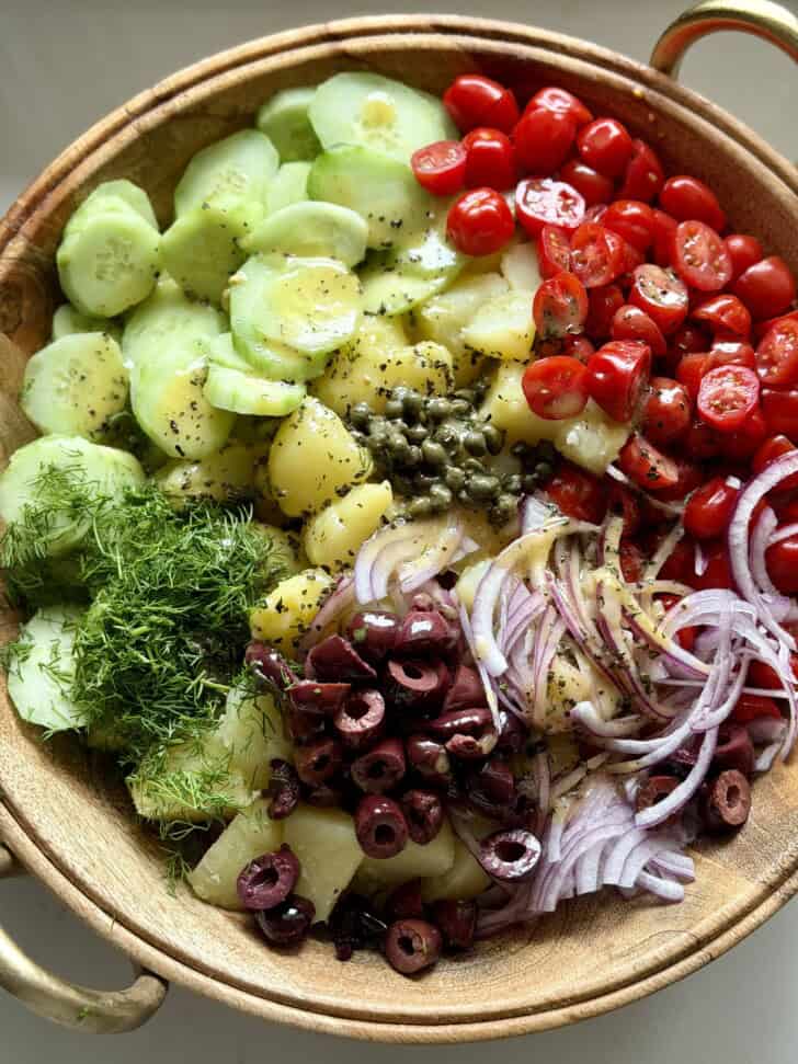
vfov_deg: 39.7
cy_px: 532
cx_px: 399
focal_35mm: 48
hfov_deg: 30.3
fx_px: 1476
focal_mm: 6.8
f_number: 1.8
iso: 64
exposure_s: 1/121
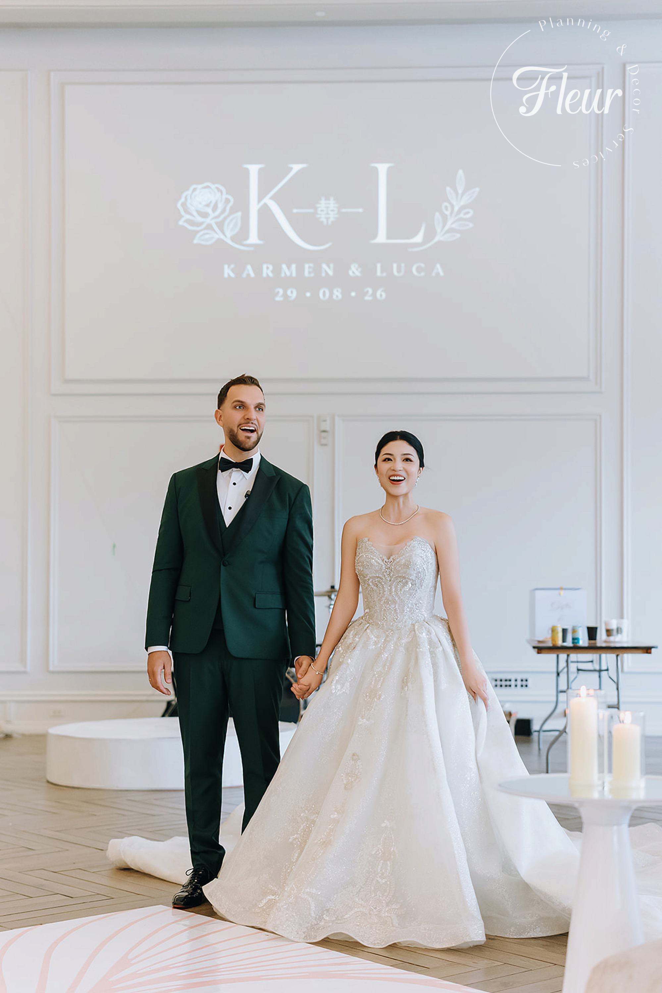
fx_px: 1380
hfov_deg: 27.0
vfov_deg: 39.6
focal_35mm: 50
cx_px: 331
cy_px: 496
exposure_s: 1/250
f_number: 2.2
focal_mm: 50
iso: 1600
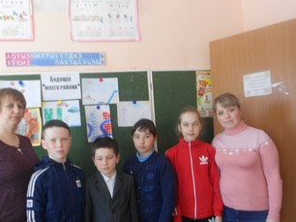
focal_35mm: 34
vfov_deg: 41.7
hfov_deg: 54.0
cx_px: 139
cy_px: 125
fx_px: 291
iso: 80
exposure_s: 1/30
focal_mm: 4.6
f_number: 3.2
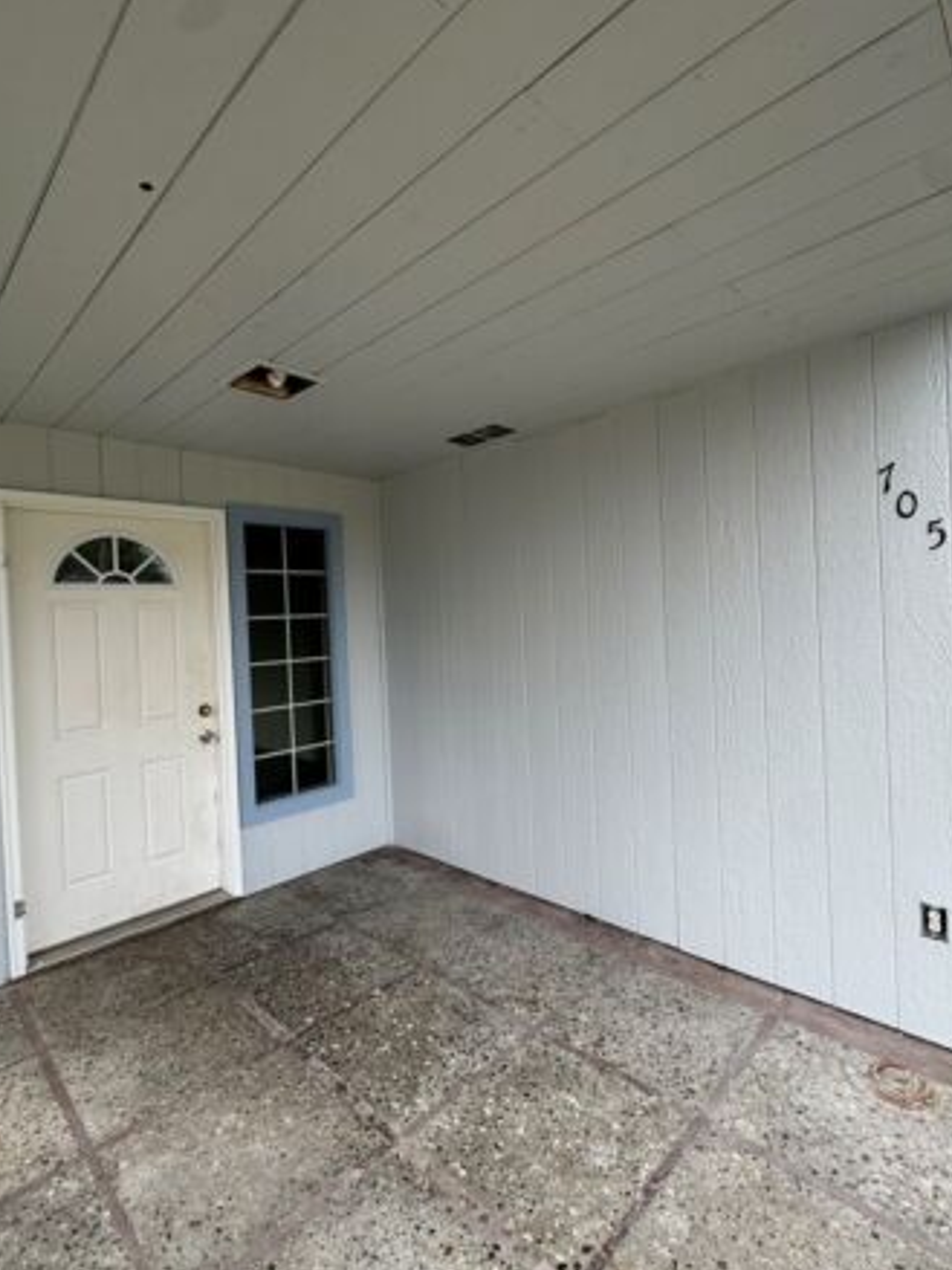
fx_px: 624
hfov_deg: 74.7
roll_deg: +2.6
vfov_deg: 91.0
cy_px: 621
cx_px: 486
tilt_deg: -0.4
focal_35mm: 17
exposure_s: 1/561
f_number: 2.2
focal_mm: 2.22
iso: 50
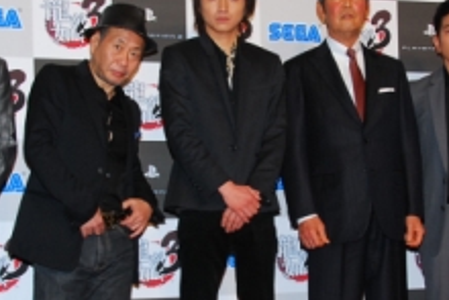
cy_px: 212
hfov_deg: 23.3
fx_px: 1086
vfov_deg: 15.7
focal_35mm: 87
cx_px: 259
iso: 500
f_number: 10
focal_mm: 29
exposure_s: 1/200
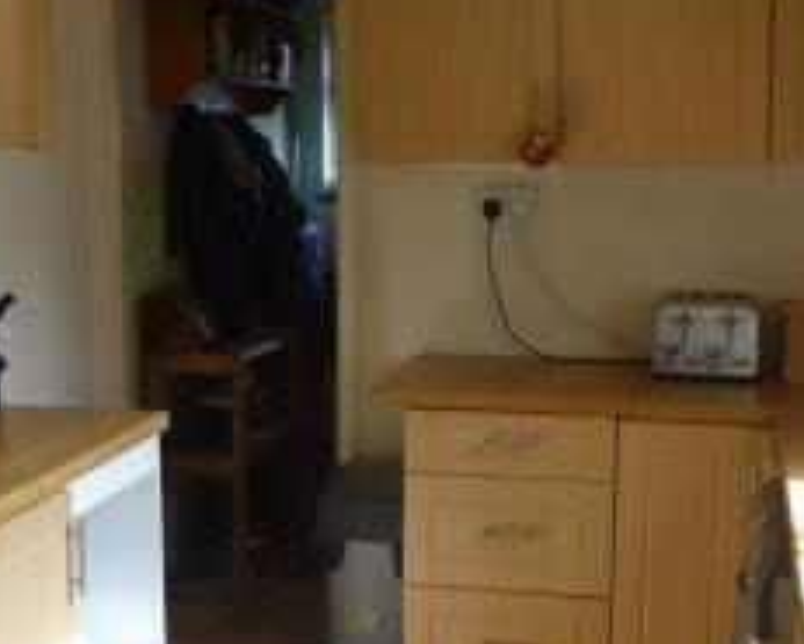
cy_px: 336
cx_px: 301
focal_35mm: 59
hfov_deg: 31.8
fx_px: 1405
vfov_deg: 25.8
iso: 125
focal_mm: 4.3
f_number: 3.3
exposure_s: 1/60
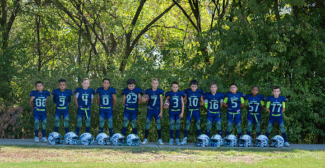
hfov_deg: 28.4
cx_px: 161
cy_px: 108
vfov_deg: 14.8
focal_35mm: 76
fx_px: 642
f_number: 4.5
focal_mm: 70
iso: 125
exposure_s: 1/250
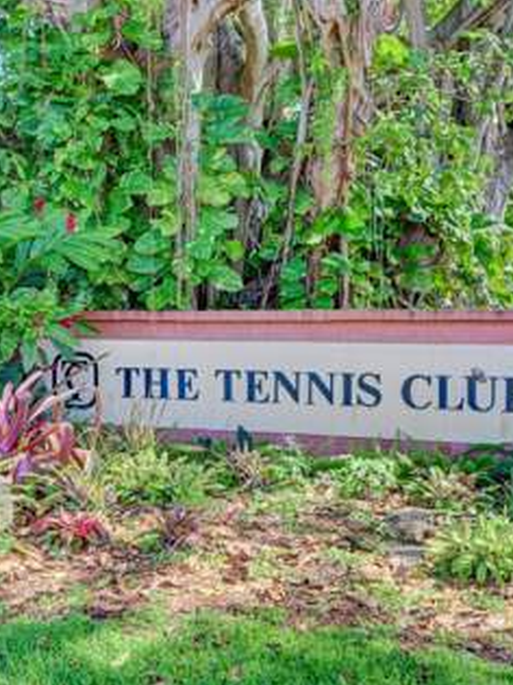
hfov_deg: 32.9
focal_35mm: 44
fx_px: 870
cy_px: 346
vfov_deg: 43.0
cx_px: 261
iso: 800
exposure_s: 1/250
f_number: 8
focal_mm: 30
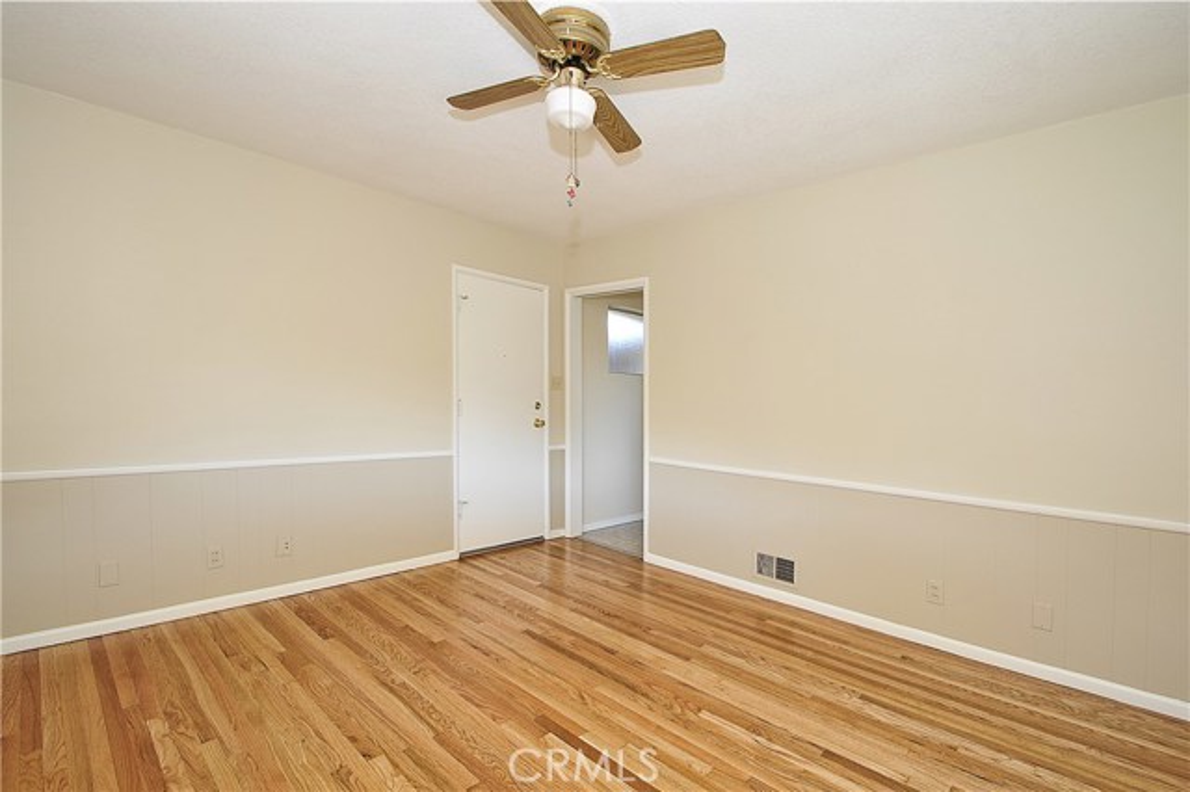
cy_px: 396
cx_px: 595
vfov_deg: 77.3
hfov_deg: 100.4
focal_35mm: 15
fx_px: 496
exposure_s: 1/8
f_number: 9
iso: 200
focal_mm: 10
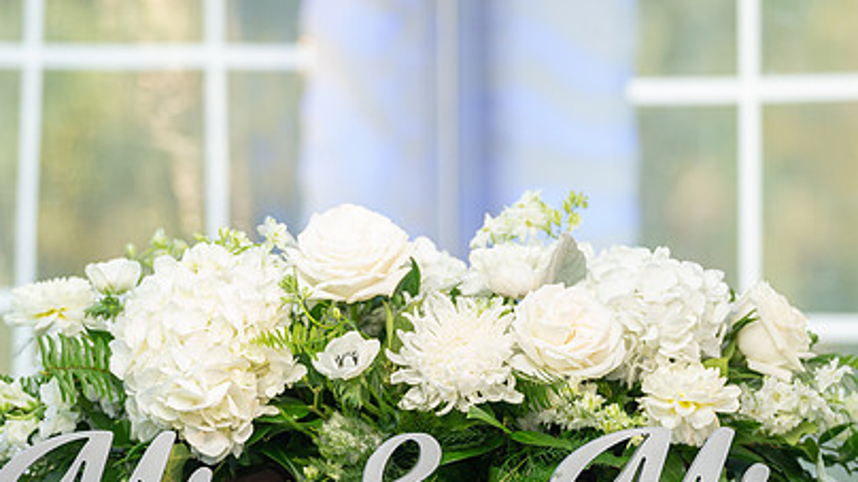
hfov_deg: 11.2
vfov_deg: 6.3
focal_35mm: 193
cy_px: 371
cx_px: 387
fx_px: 4390
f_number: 2.8
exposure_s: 1/200
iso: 500
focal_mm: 116
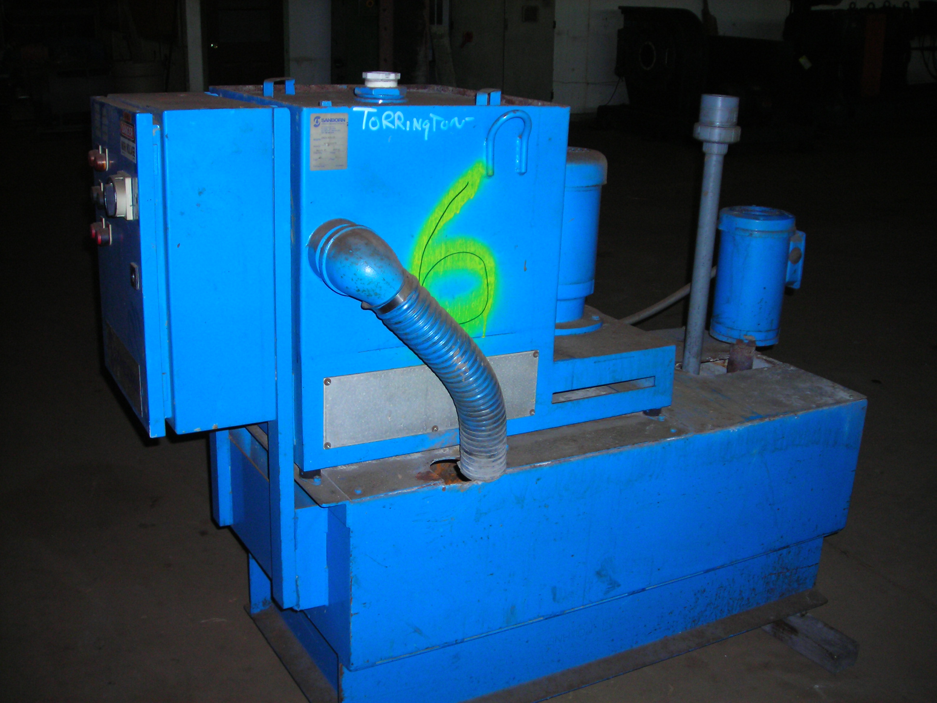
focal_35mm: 38
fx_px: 1029
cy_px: 352
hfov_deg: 49.0
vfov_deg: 37.7
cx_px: 468
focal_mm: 6.3
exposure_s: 1/60.1
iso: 124
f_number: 3.2
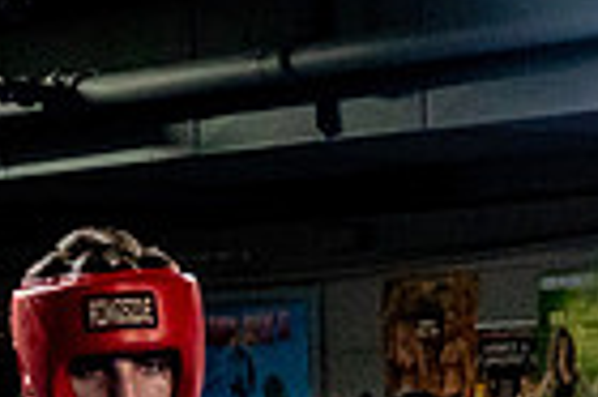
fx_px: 3584
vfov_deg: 6.3
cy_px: 596
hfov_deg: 9.3
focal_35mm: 216
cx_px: 863
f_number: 2.8
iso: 5000
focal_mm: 35
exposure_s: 1/800
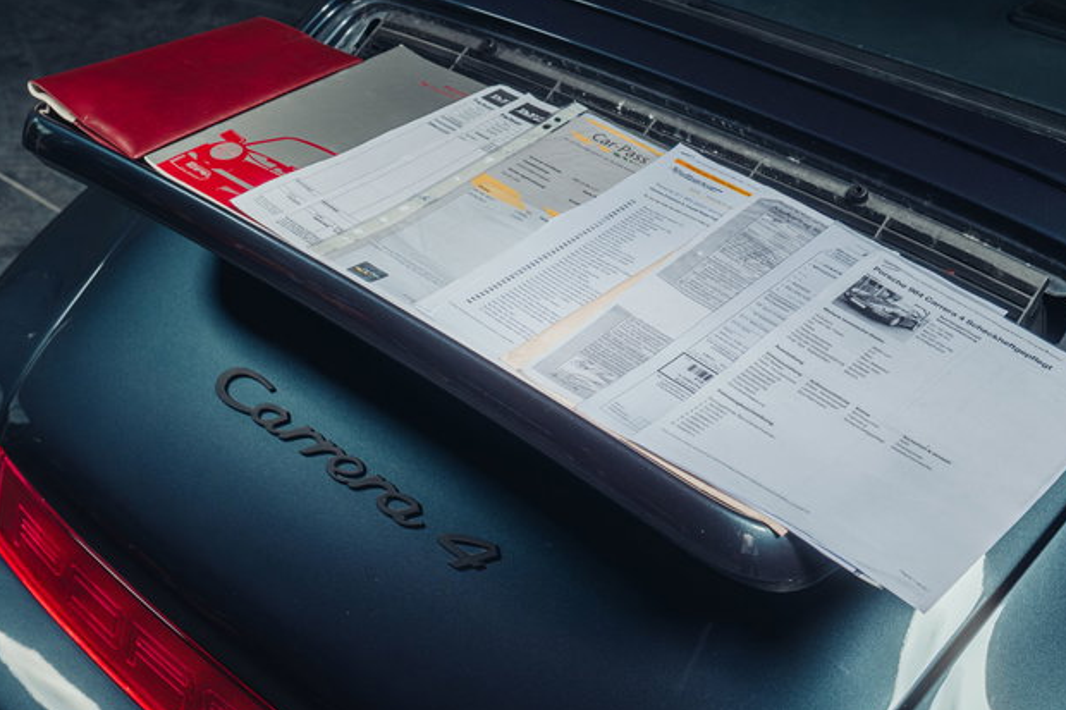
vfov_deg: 25.9
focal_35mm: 52
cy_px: 291
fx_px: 1539
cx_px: 542
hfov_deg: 38.2
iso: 800
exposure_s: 1/40
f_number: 7.1
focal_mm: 42
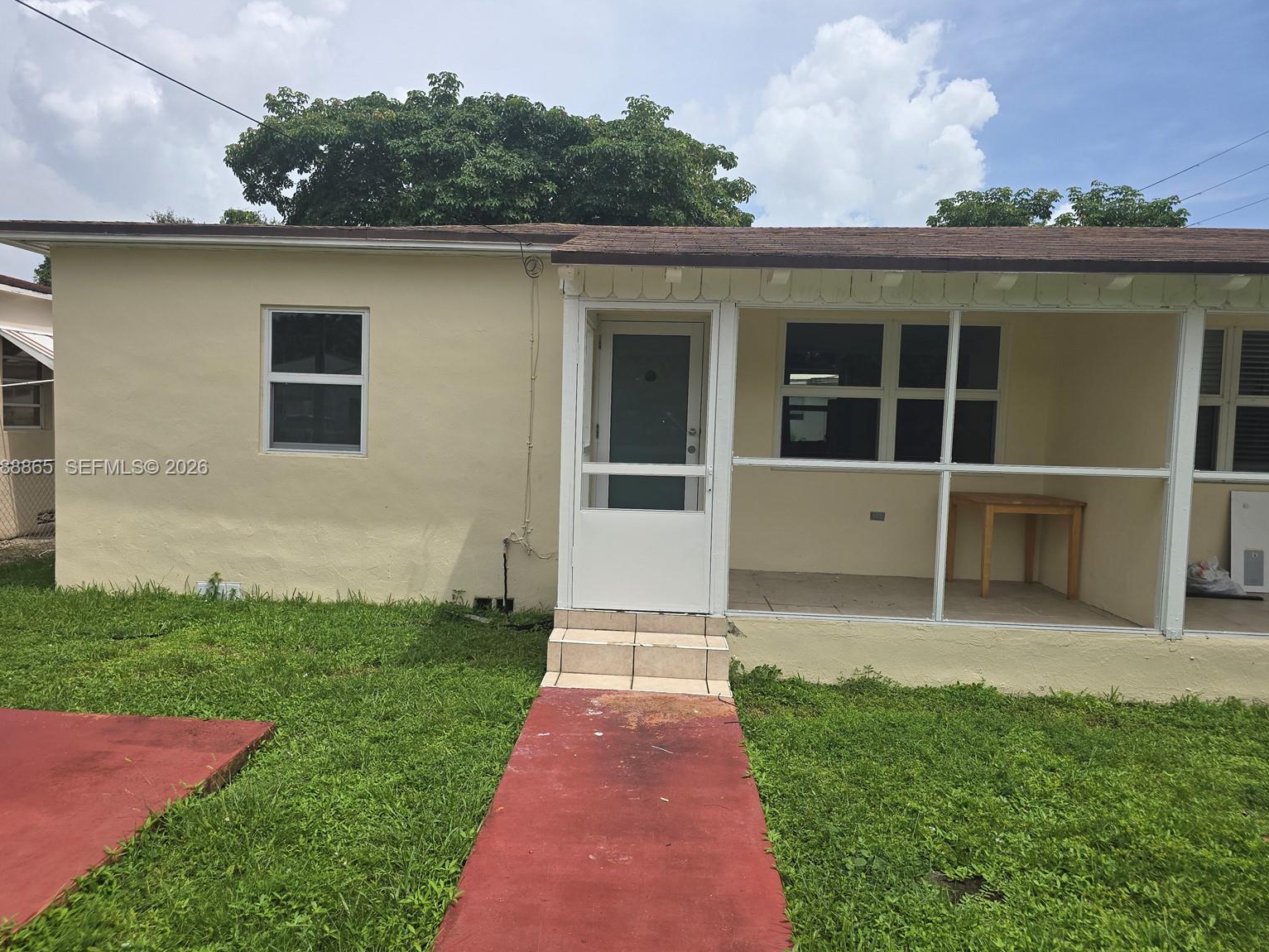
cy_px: 469
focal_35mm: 24
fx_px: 880
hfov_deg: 71.6
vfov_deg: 56.8
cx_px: 613
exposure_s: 1/1167
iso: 12
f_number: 1.7
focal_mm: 6.3
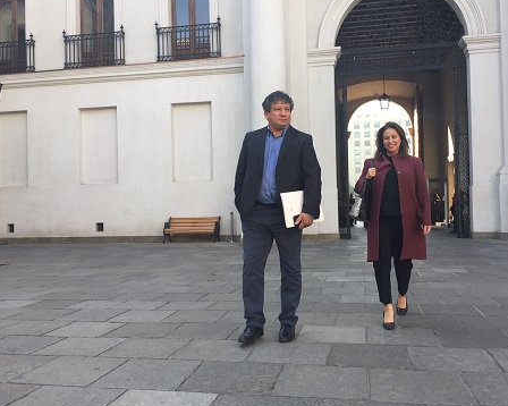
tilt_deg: -0.1
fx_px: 466
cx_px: 277
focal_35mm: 31
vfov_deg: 47.1
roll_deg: +1.3
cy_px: 202
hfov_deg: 57.1
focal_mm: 4.15
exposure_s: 1/172
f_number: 2.2
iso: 32
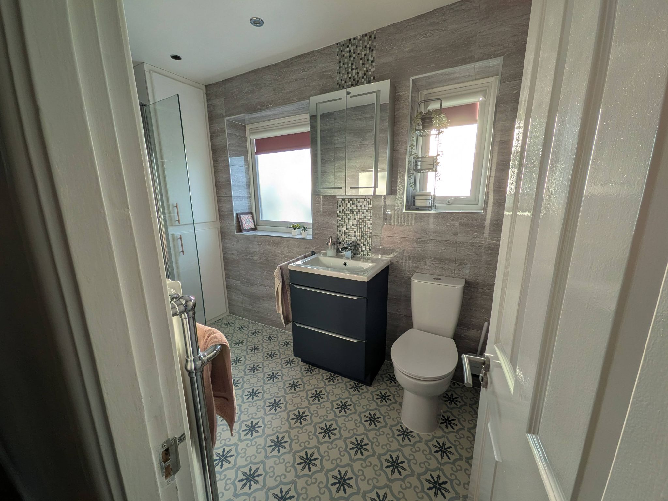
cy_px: 250
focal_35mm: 14
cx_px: 334
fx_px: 270
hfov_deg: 102.1
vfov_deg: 85.7
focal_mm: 1.85
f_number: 2.2
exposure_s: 1/340
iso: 46
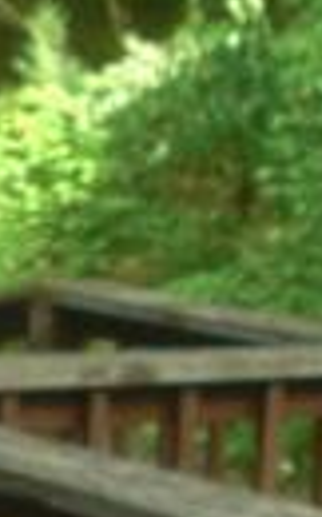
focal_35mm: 188
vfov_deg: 11.2
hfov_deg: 6.6
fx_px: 2646
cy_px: 215
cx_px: -489
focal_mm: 6.3
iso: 100
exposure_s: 1/100
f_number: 2.8
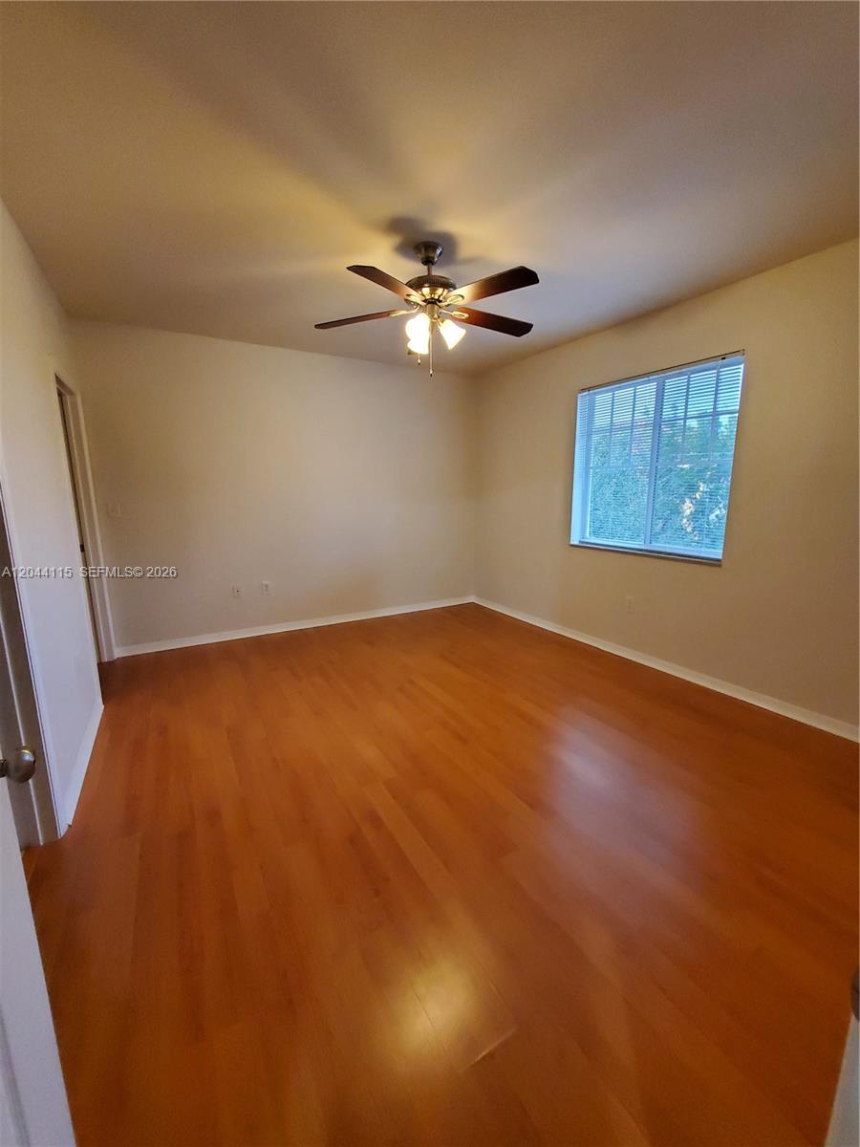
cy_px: 574
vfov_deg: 106.2
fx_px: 431
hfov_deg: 89.9
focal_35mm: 13
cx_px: 430
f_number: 2.2
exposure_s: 1/39
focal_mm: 1.8
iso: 500
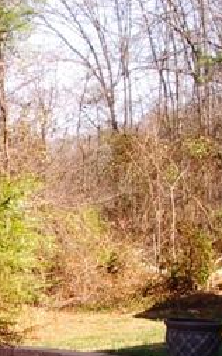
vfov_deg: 20.2
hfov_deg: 12.5
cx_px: -58
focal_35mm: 102
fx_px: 988
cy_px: 284
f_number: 4.8
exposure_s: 1/250
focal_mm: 5.8
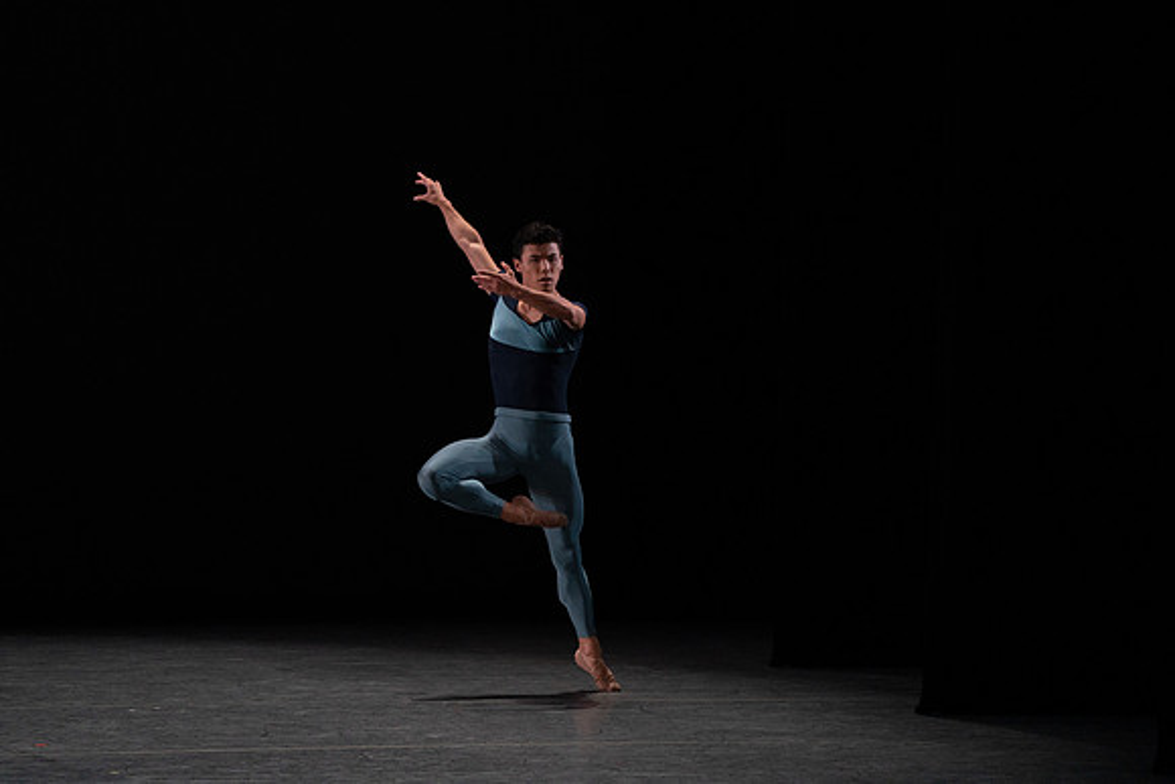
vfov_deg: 3.8
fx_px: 11785
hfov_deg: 5.7
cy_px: 392
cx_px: 588
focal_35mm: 361
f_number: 5.6
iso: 5000
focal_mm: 361
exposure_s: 1/400
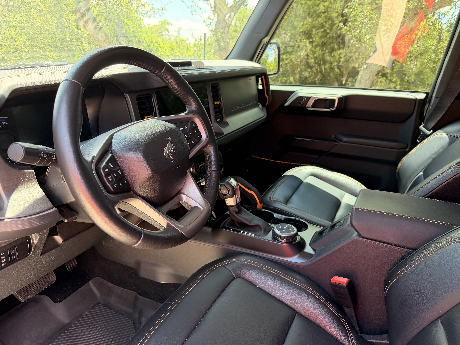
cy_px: 172
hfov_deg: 71.6
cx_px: 230
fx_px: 319
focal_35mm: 24
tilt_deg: -19.1
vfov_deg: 56.8
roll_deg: -3.4
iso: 200
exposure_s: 1/209
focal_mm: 6.76
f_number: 1.78
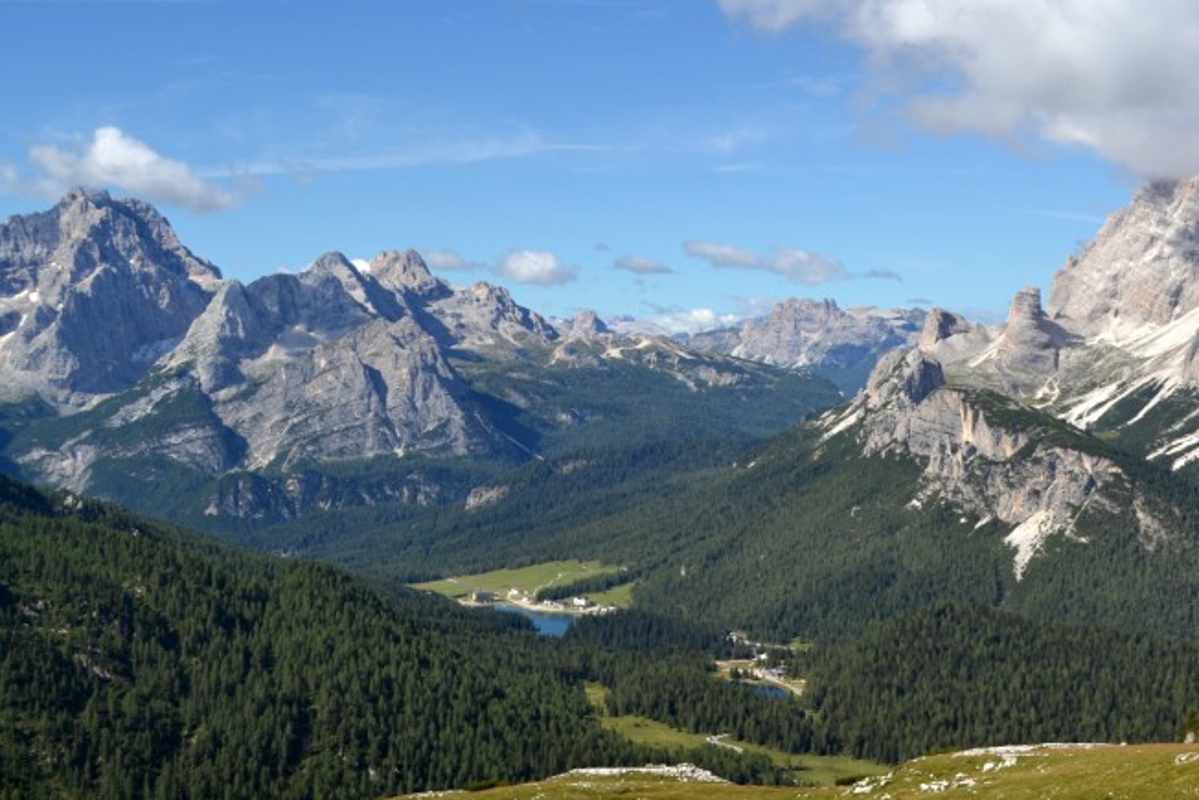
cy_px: 343
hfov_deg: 30.0
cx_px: 890
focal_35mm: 66
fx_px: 2199
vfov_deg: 20.6
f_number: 6.3
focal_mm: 28
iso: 100
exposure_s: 1/160
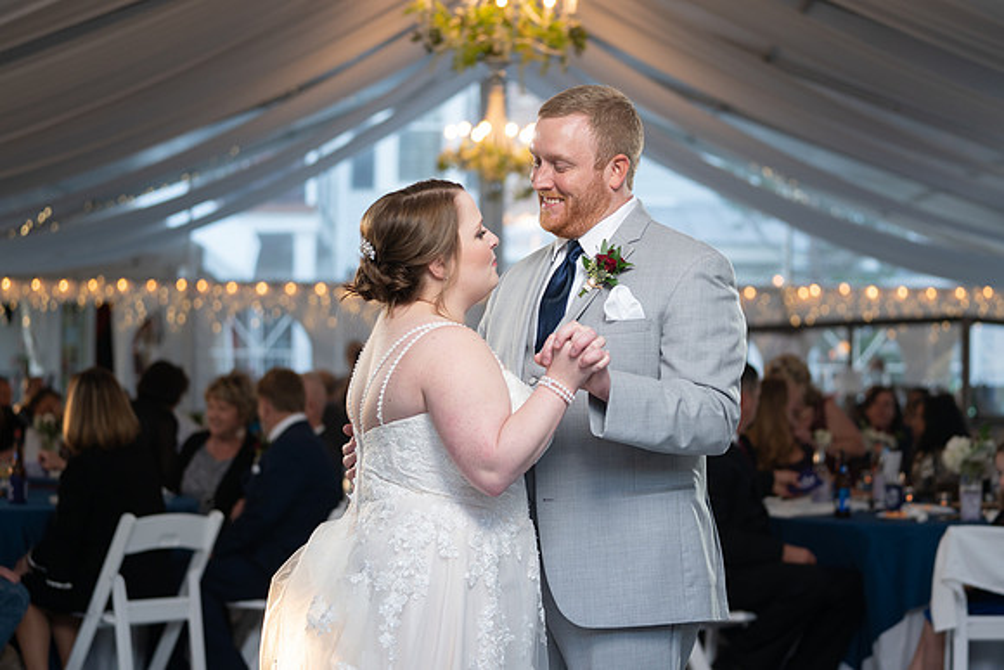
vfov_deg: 17.4
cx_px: 547
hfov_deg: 25.8
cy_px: 345
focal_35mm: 79
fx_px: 2191
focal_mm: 70
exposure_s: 1/250
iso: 500
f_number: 2.8
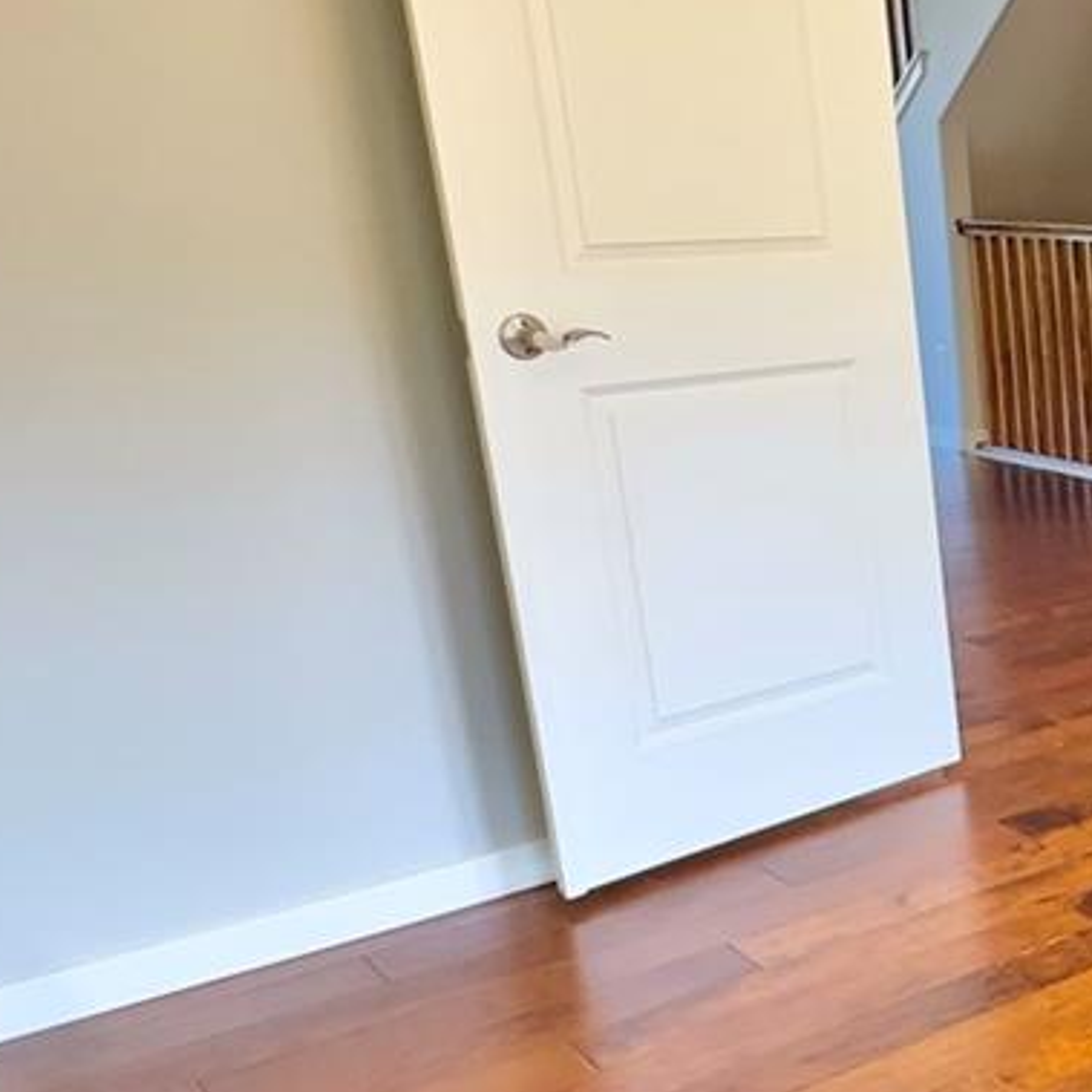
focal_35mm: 47
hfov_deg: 27.2
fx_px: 1677
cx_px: 1570
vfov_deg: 36.0
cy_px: 619
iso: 125
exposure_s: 1/120
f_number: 2.2
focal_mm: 2.2
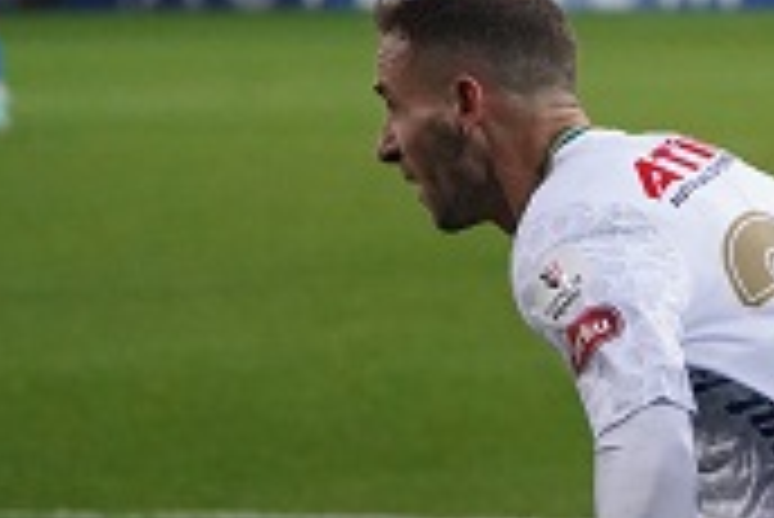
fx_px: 10113
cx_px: 1098
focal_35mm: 470
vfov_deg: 2.9
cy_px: 477
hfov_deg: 4.4
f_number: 4.5
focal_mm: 135
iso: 10000
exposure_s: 1/2000
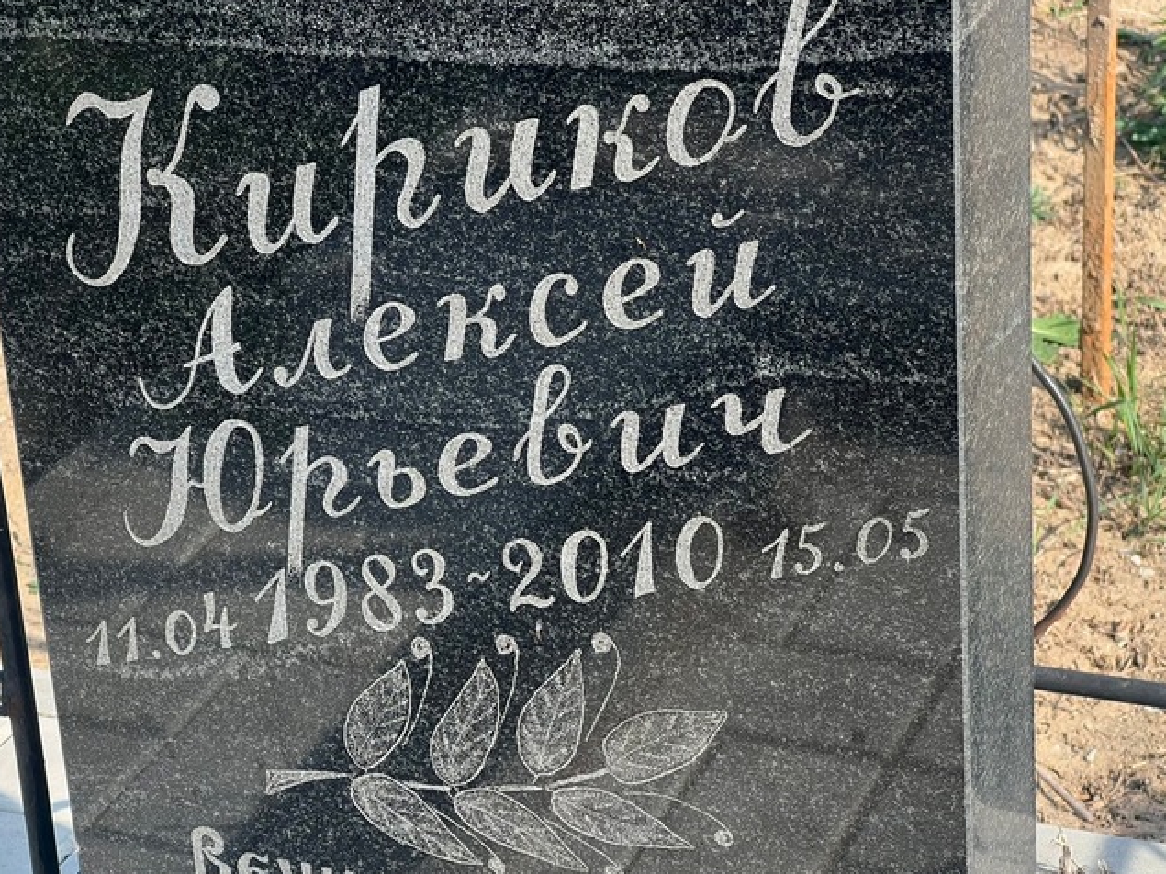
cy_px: 446
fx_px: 3267
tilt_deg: -26.5
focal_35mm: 97
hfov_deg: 20.2
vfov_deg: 15.2
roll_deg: +5.1
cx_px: 523
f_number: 2.8
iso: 32
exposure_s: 1/256
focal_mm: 9
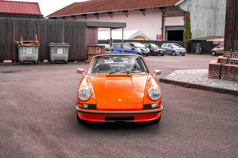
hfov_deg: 39.6
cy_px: 79
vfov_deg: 27.0
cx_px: 119
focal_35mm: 50
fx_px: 330
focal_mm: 50
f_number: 3.2
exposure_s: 1/640
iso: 100
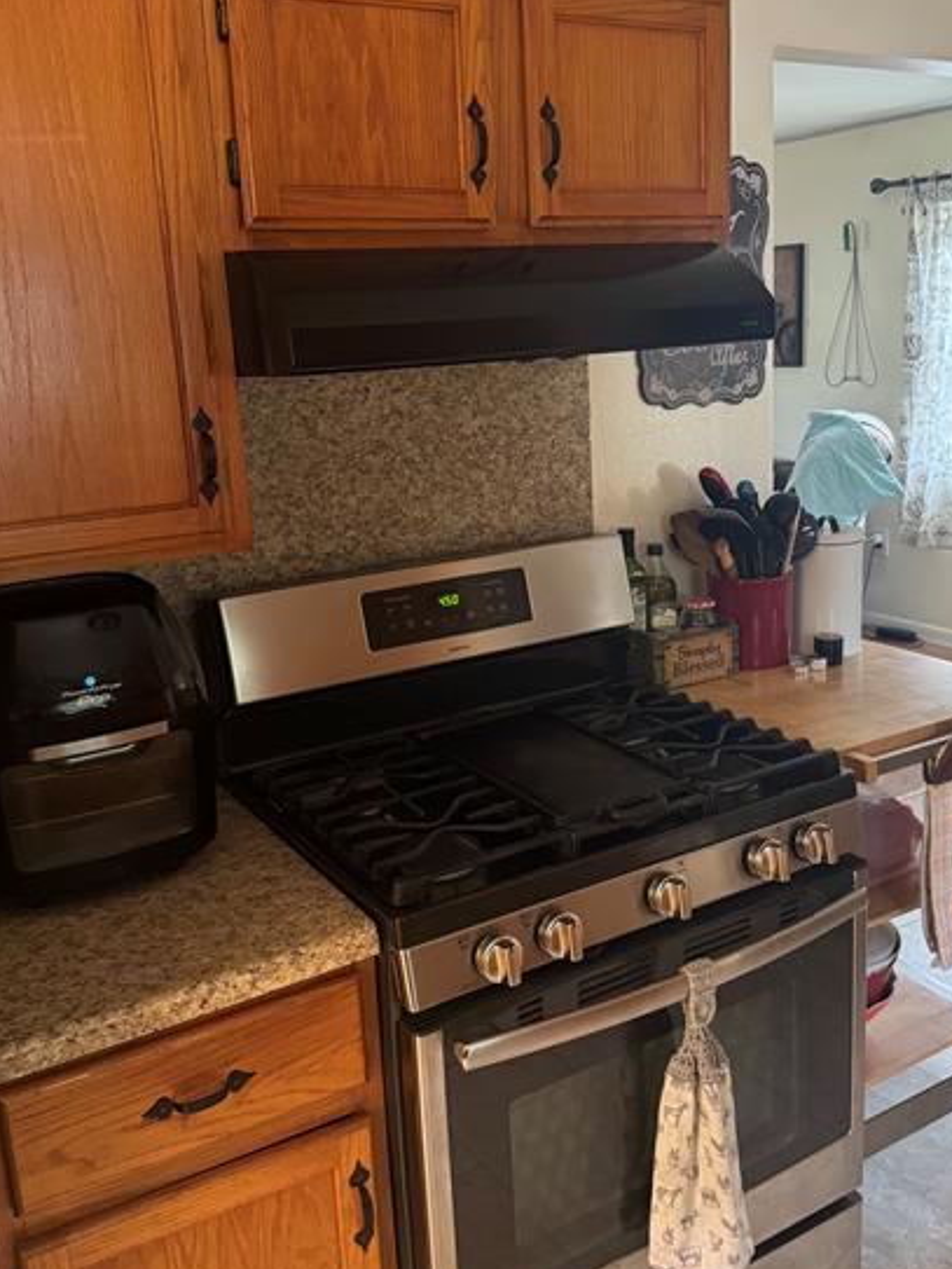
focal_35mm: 34
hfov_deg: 41.7
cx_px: 552
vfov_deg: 53.9
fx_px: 1246
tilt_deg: -13.3
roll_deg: +2.3
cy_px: 590
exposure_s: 1/40
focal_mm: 6.76
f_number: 1.78
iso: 640
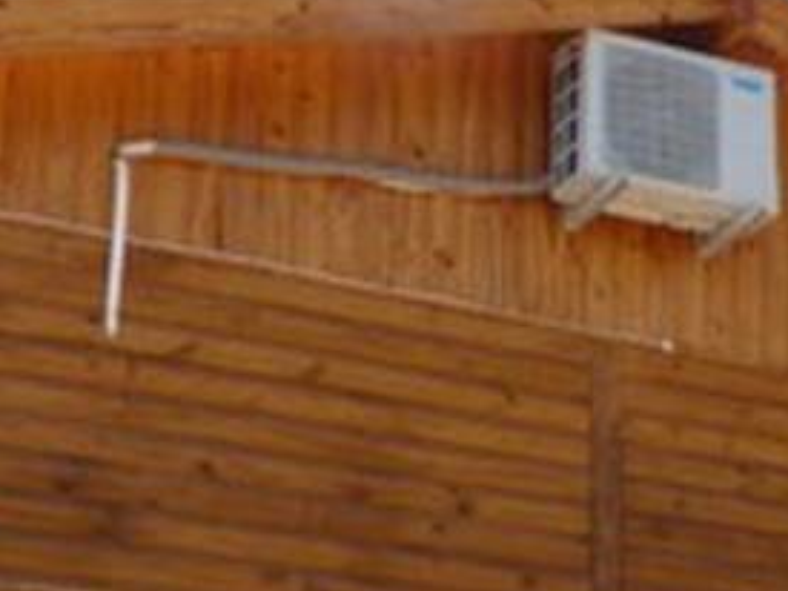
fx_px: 2981
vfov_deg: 11.3
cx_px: 845
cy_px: 402
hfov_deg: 14.7
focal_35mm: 131
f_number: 4.5
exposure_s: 1/200
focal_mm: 5.3
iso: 80
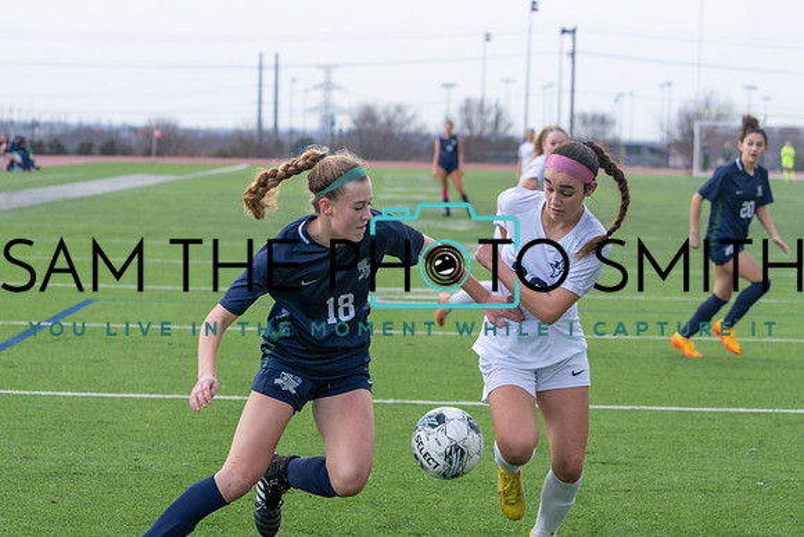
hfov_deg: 19.5
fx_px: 2345
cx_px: 402
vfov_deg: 13.1
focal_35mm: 105
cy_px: 268
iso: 2000
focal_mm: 100
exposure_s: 1/1250
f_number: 5.6
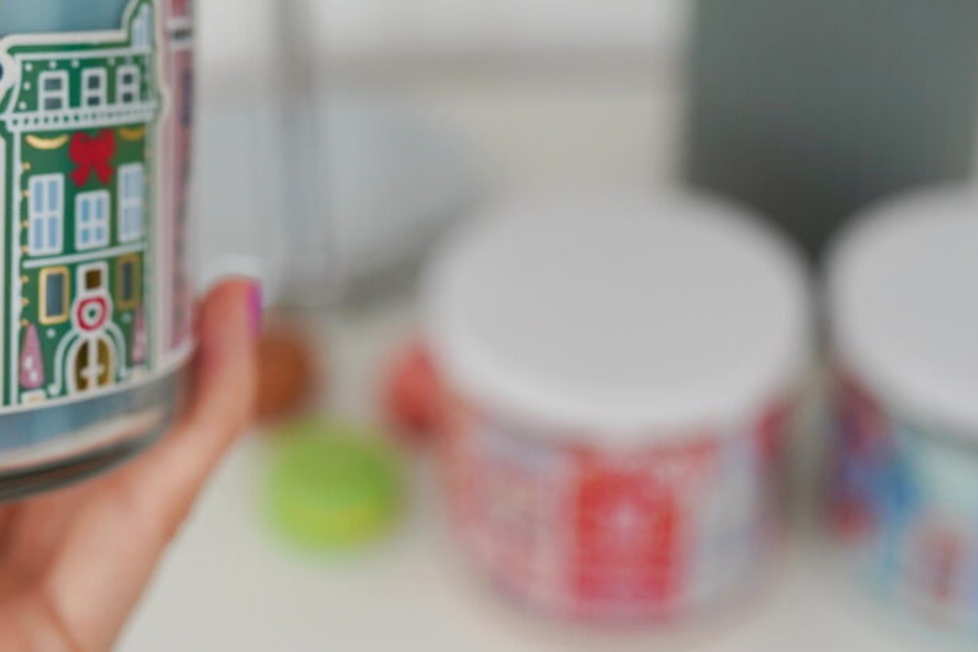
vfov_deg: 18.9
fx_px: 1928
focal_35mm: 71
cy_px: 99
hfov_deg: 28.3
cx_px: 325
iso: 1000
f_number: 3.5
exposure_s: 1/200
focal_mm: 35
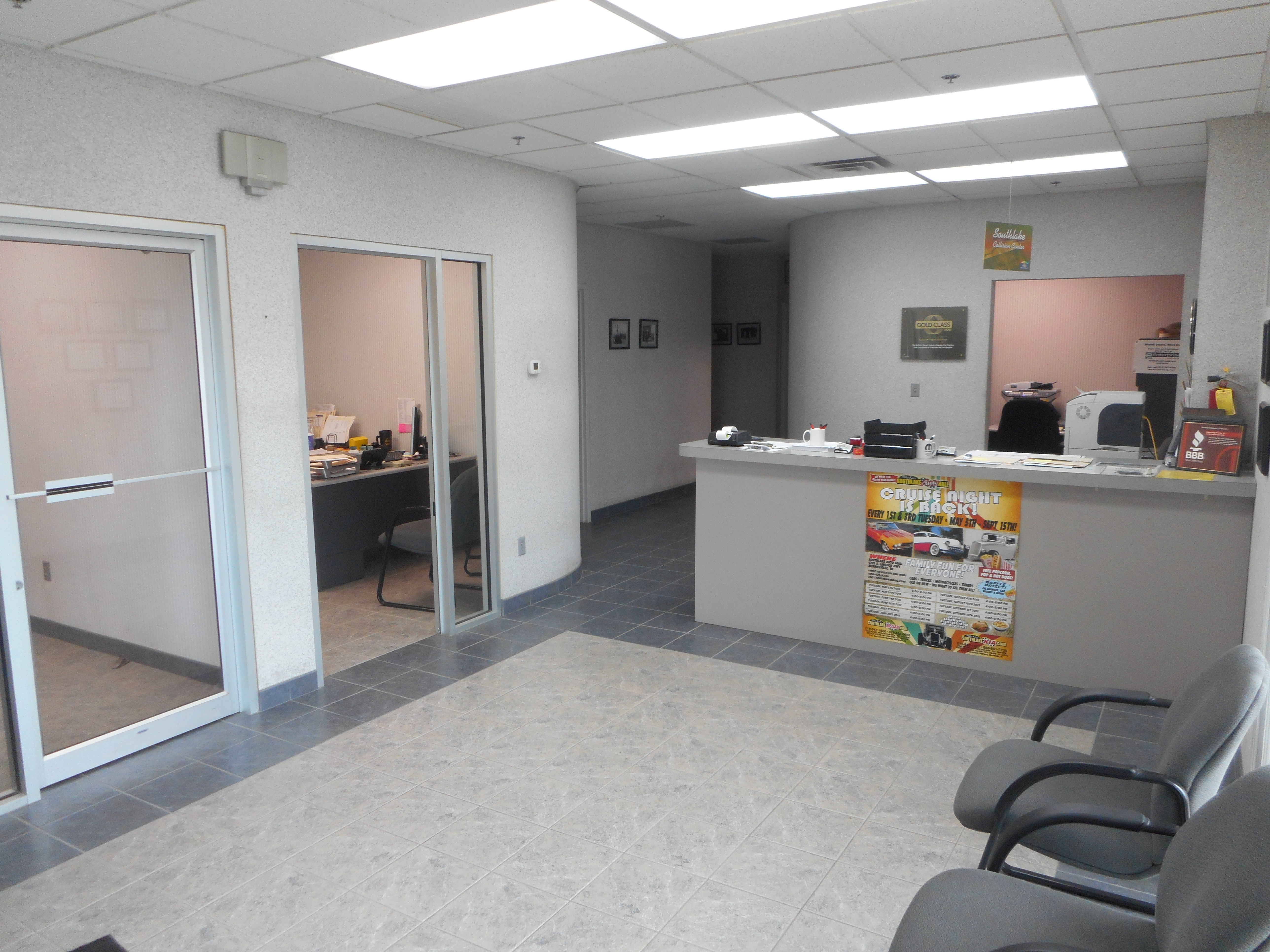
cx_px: 635
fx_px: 917
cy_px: 476
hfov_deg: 69.4
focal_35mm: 25
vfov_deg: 54.9
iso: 200
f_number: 3.7
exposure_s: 1/30
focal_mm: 4.5
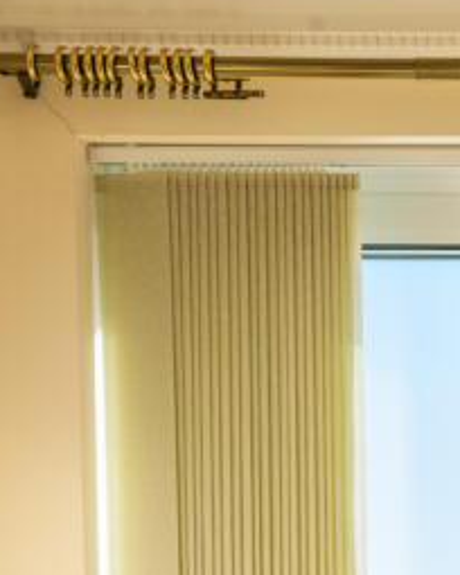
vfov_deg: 14.1
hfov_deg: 10.6
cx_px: 972
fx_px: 2246
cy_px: 707
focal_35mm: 132
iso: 400
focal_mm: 35
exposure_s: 1/160
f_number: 11
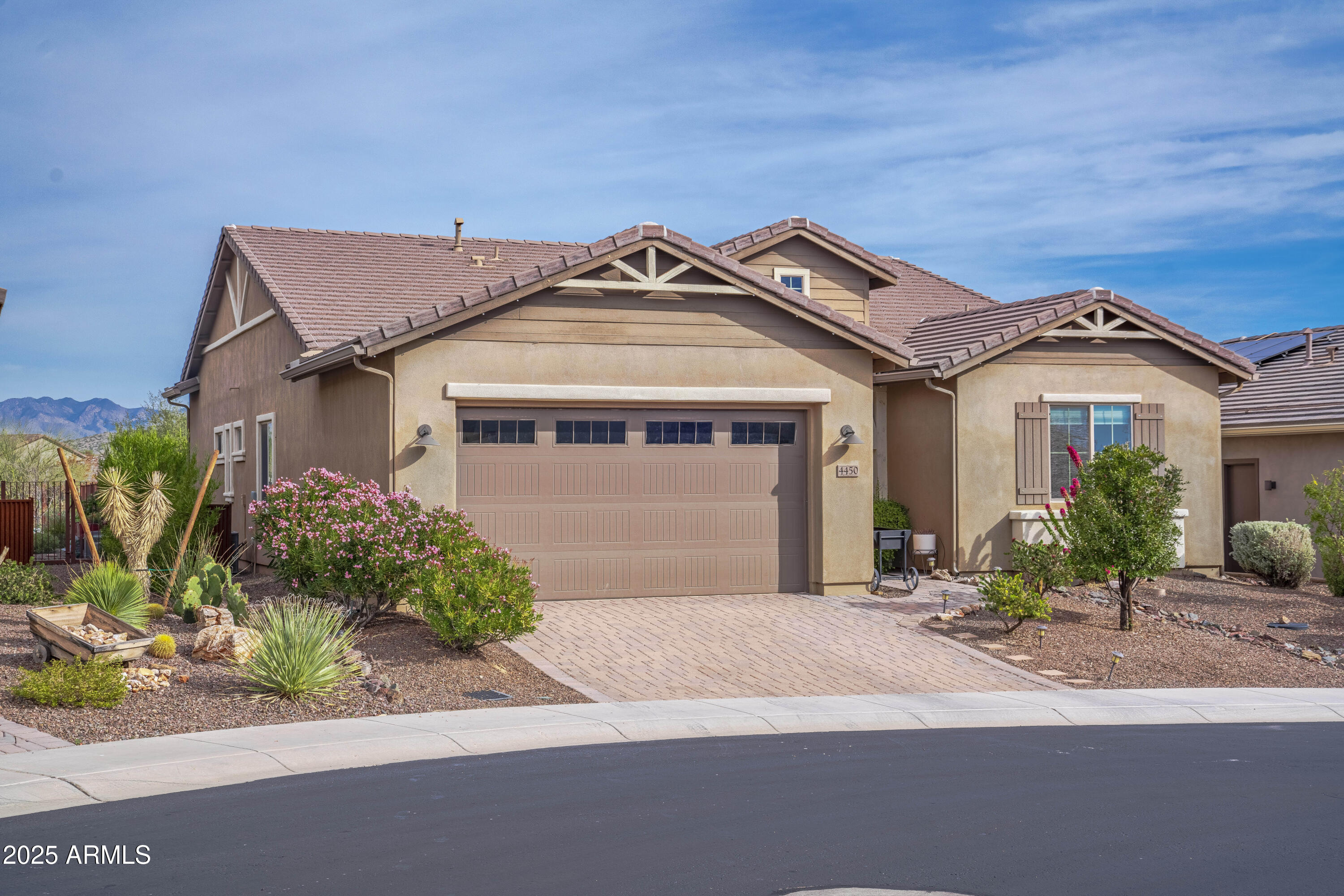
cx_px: 672
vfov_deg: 28.1
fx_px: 1792
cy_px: 448
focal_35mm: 48
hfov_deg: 41.1
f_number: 8
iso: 160
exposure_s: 1/8000
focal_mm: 48
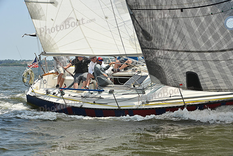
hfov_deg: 28.8
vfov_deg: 19.5
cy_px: 78
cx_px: 116
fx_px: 453
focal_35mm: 70
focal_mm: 70
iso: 320
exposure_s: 1/1250
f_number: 9
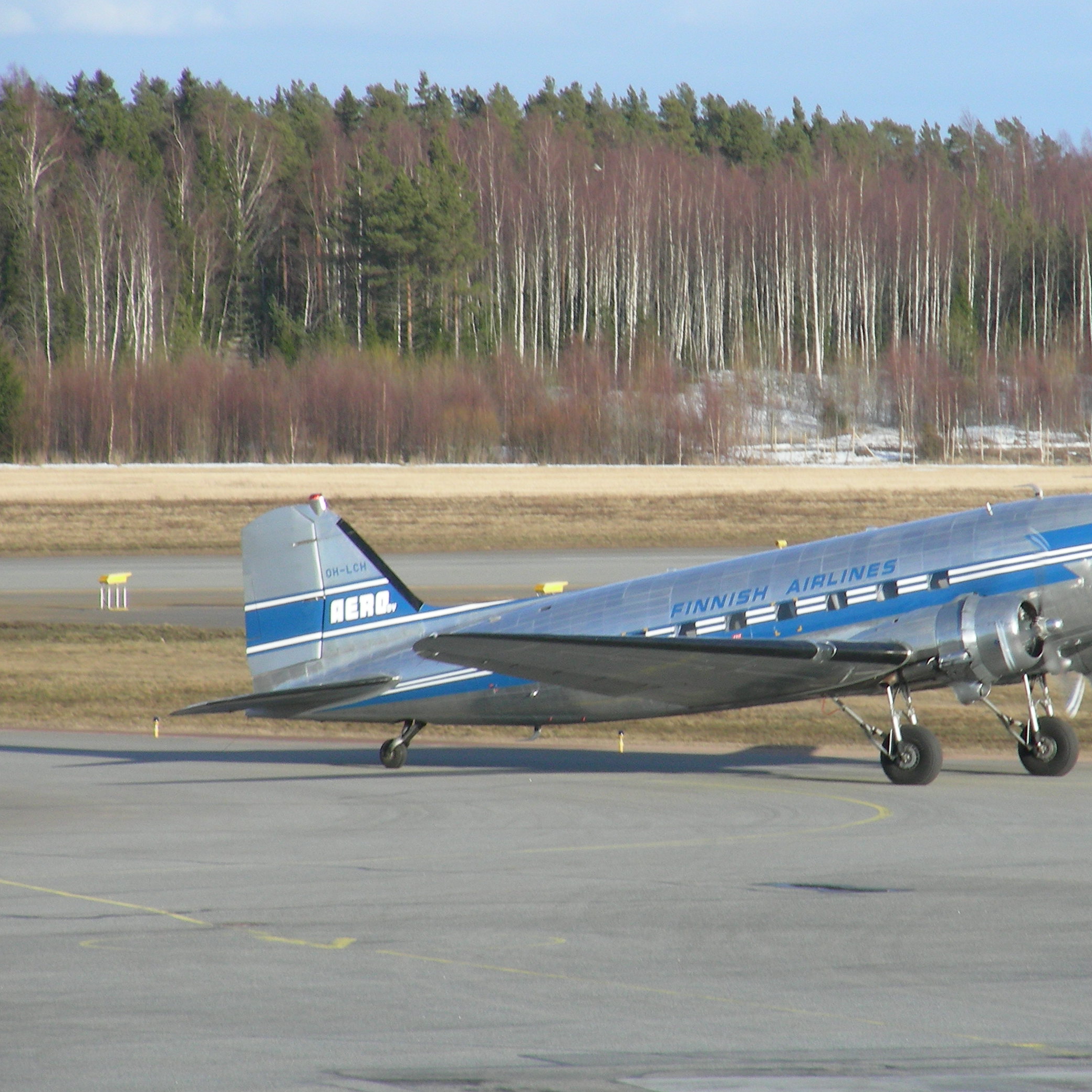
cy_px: 544
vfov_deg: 4.7
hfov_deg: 4.7
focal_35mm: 370
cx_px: 739
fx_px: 13205
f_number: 6.8
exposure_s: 1/137
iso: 50
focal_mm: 51.6
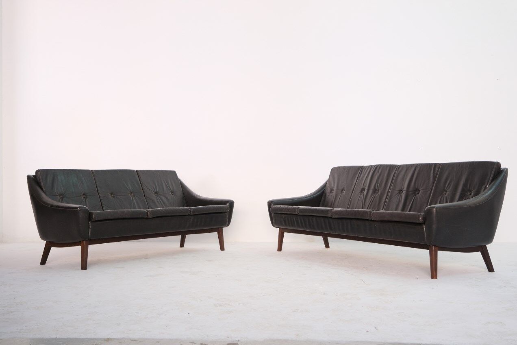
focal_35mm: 39
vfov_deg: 34.2
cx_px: 258
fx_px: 560
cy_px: 172
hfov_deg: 49.6
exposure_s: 1/40
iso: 800
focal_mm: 26
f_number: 4
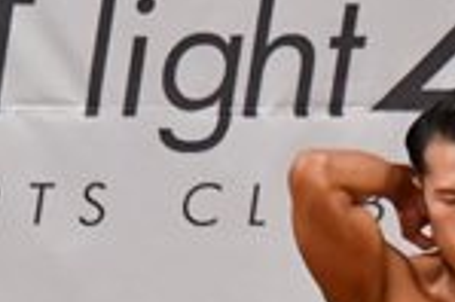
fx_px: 15718
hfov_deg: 1.7
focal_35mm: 1245
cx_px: 713
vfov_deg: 1.1
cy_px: 763
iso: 7200
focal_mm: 160
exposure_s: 1/400
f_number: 5.6
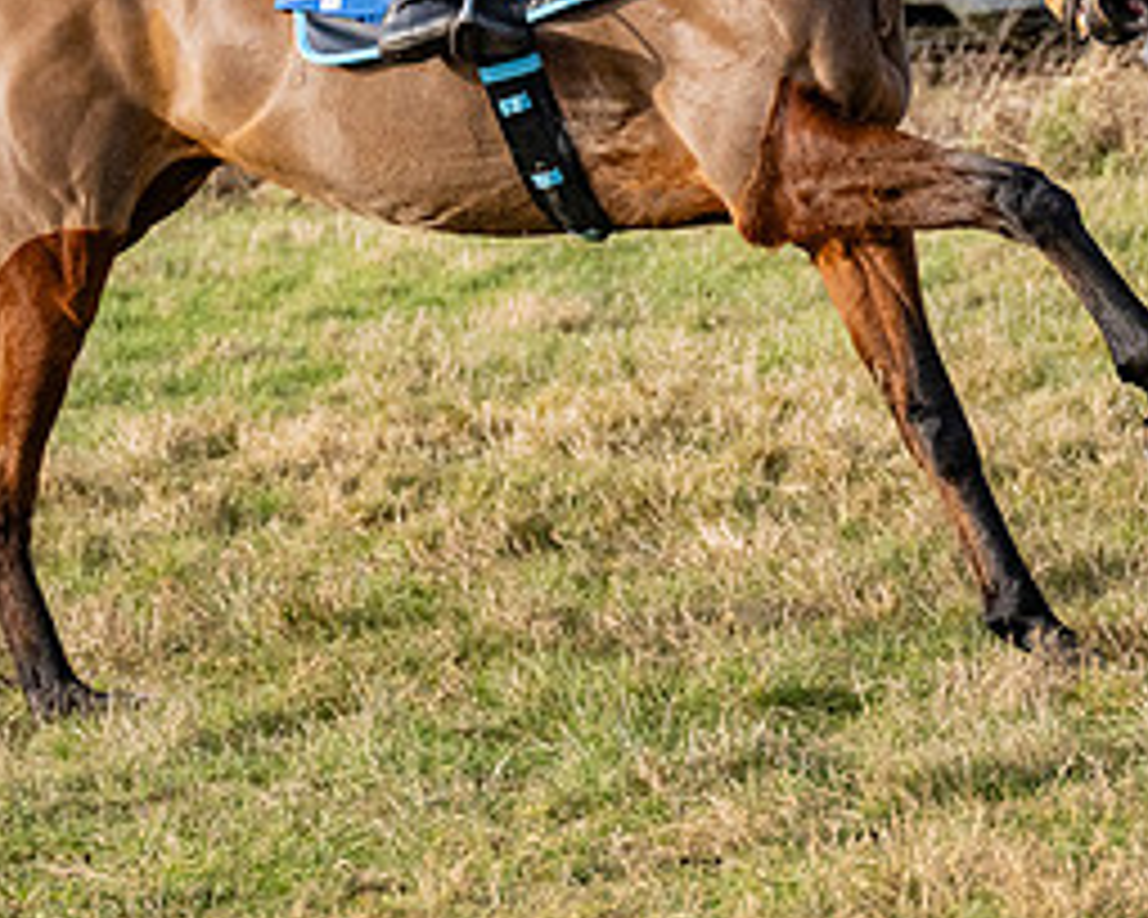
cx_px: 432
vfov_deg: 5.4
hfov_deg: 6.7
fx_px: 9785
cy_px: -50
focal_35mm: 288
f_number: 4
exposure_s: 1/6400
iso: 800
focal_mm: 98
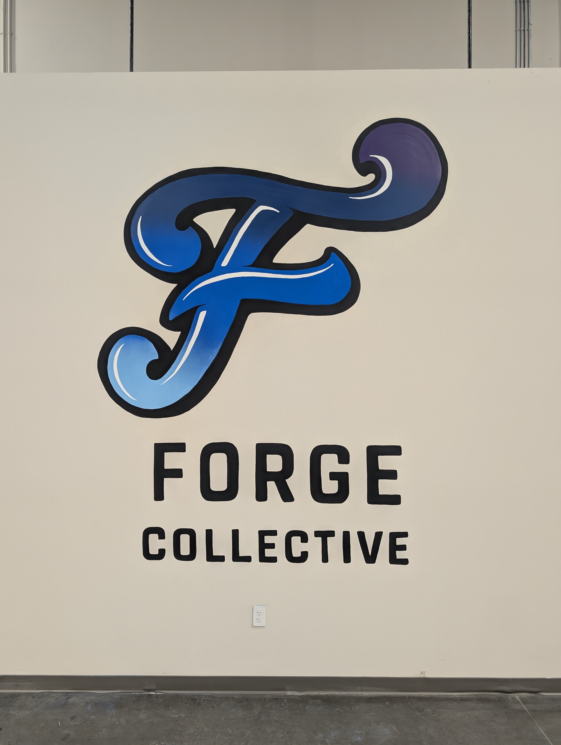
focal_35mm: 24
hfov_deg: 56.9
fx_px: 517
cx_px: 280
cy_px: 372
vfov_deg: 71.5
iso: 267
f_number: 1.68
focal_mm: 6.9
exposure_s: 1/38.3
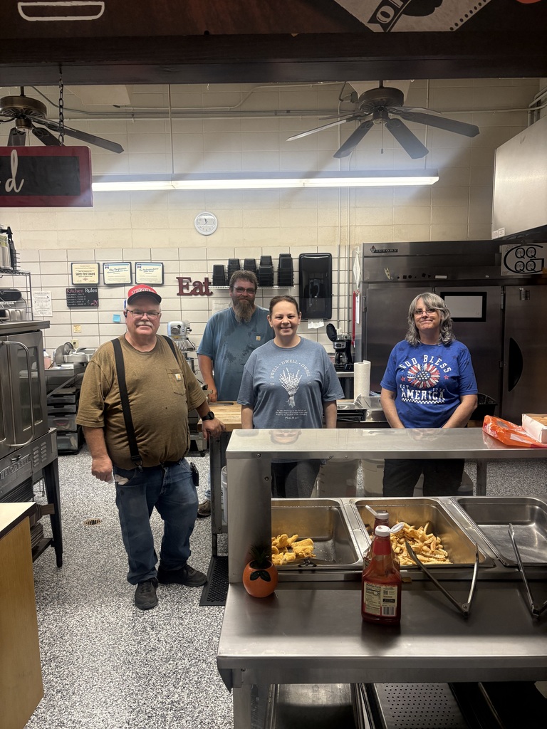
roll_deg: +1.2
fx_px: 548
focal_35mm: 26
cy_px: 364
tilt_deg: -6.7
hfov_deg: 53.1
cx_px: 274
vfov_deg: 67.3
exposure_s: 1/120
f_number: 1.6
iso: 160
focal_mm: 5.96
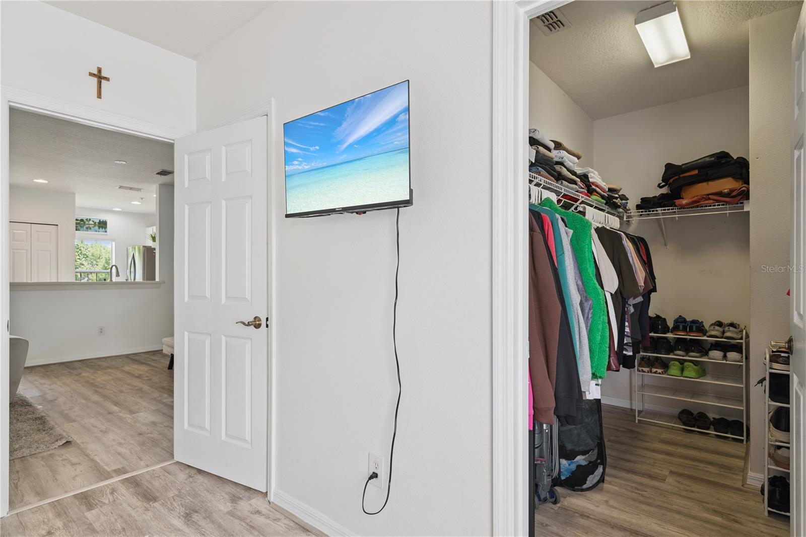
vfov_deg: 64.6
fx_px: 425
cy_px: 268
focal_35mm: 19
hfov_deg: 86.9
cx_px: 403
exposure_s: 1/8
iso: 100
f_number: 9
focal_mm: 19
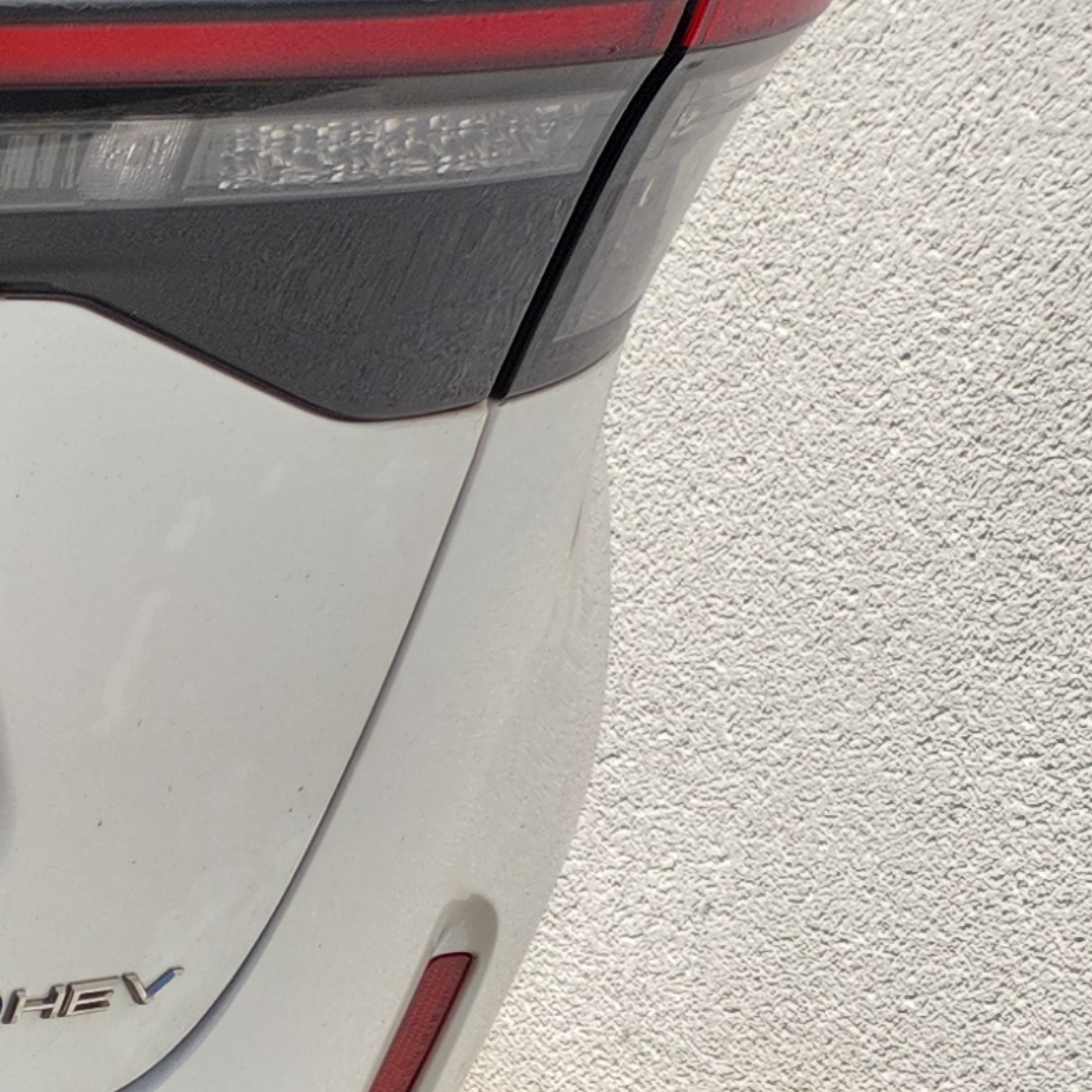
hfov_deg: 13.3
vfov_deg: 14.5
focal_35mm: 103
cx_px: -1394
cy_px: 2047
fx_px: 3676
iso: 20
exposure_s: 1/854
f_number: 1.8
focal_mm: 5.4
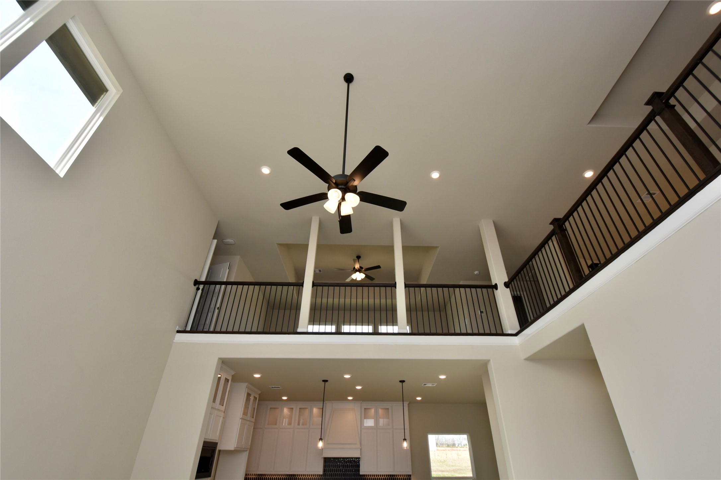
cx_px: 360
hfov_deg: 100.4
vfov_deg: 77.3
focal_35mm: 15
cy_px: 240
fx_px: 300
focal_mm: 10
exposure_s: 1/125
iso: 200
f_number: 5.6
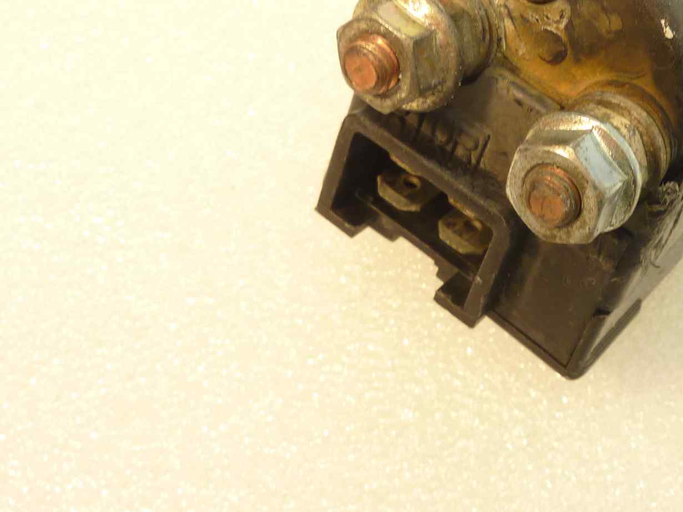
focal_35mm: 52
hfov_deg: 35.3
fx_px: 1026
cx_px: 577
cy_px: 124
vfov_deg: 27.6
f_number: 3.3
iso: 80
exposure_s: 1/20
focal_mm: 4.1
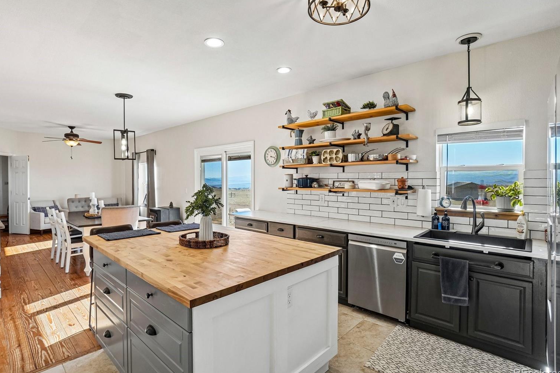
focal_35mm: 18
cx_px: 276
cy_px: 183
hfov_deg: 91.5
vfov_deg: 68.7
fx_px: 273
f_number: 8
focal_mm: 11
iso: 400
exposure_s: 1/60
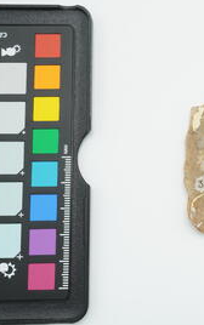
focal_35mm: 63
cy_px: 159
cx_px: 200
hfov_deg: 20.1
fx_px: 558
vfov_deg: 32.5
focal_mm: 23
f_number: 16
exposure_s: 1/10
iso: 100
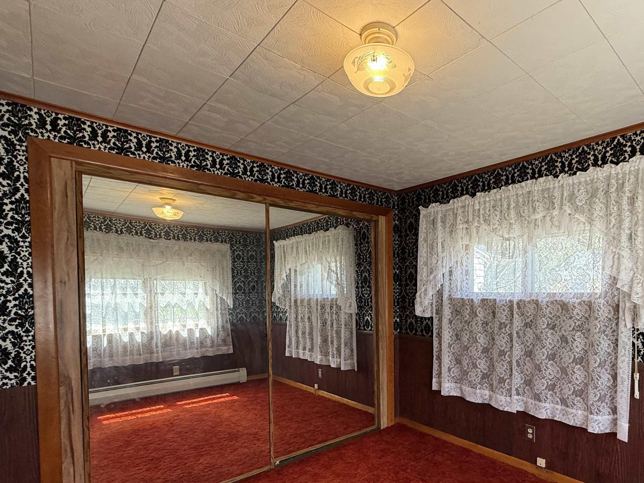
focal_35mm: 20
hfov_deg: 80.3
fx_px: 372
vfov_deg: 65.0
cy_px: 301
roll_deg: +0.0
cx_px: 401
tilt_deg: -1.4
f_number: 2.2
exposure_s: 1/120
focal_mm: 2.22
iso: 250
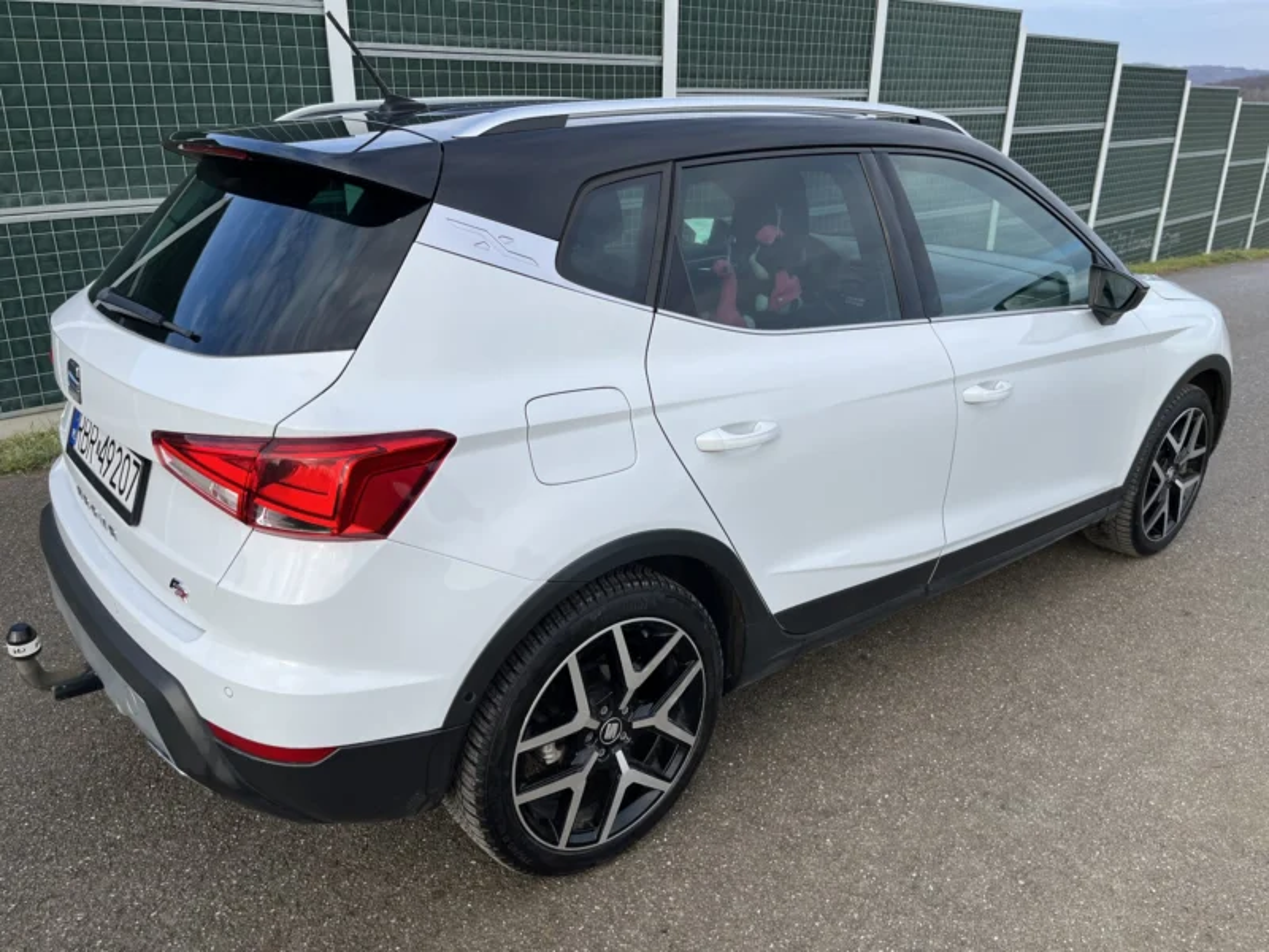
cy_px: 476
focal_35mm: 26
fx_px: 953
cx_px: 634
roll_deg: -0.5
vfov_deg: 53.1
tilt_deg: -22.2
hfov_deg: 67.3
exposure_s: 1/1458
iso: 50
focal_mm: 5.1
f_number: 1.6
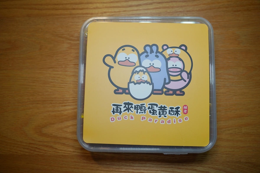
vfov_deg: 46.4
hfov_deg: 65.5
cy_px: 86
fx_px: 202
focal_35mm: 28
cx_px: 130
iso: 100
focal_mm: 28
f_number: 4.5
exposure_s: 1/80
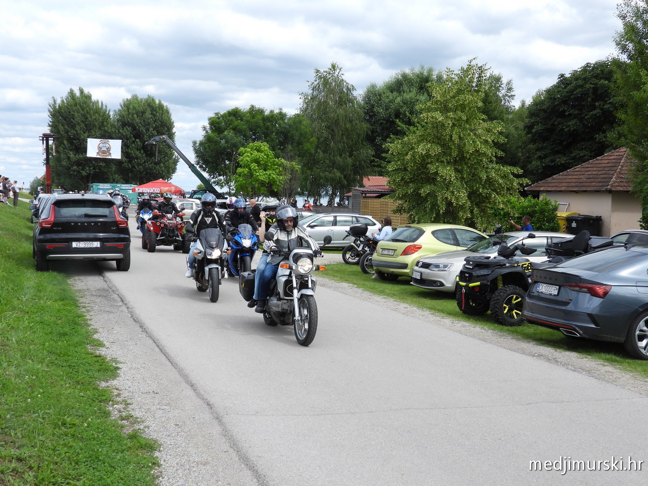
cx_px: 324
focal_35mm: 44
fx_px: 824
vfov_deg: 32.9
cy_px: 243
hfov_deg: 42.9
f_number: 3.2
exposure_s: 1/1000
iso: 100
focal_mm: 7.9
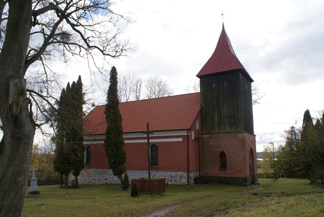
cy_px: 108
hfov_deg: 67.3
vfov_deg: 48.0
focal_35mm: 27
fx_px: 243
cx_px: 162
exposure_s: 1/100
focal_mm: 18
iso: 100
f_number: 10
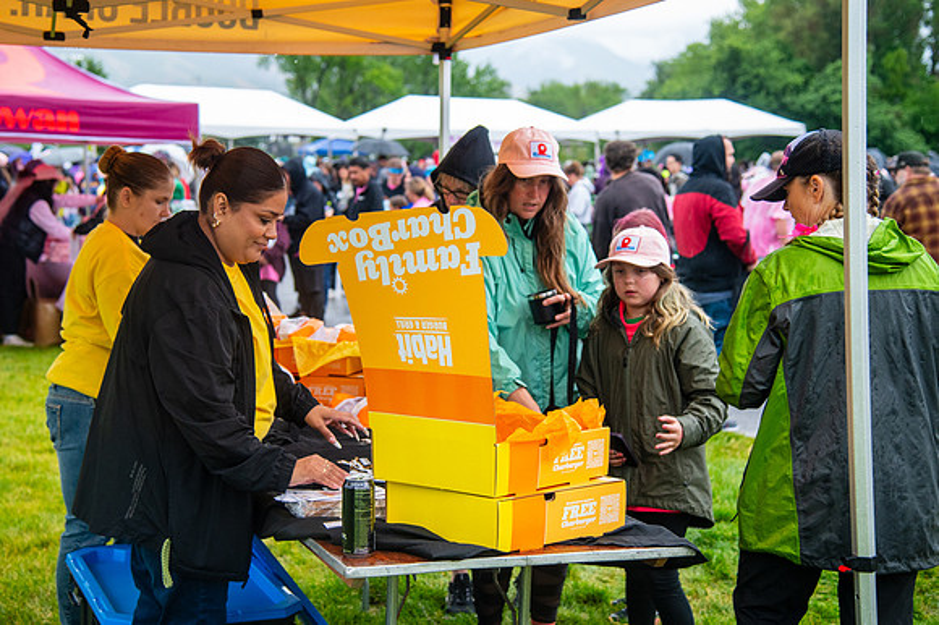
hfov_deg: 36.5
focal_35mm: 55
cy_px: 297
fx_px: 1425
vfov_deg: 24.7
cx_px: 436
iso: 2000
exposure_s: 1/320
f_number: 4
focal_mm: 50
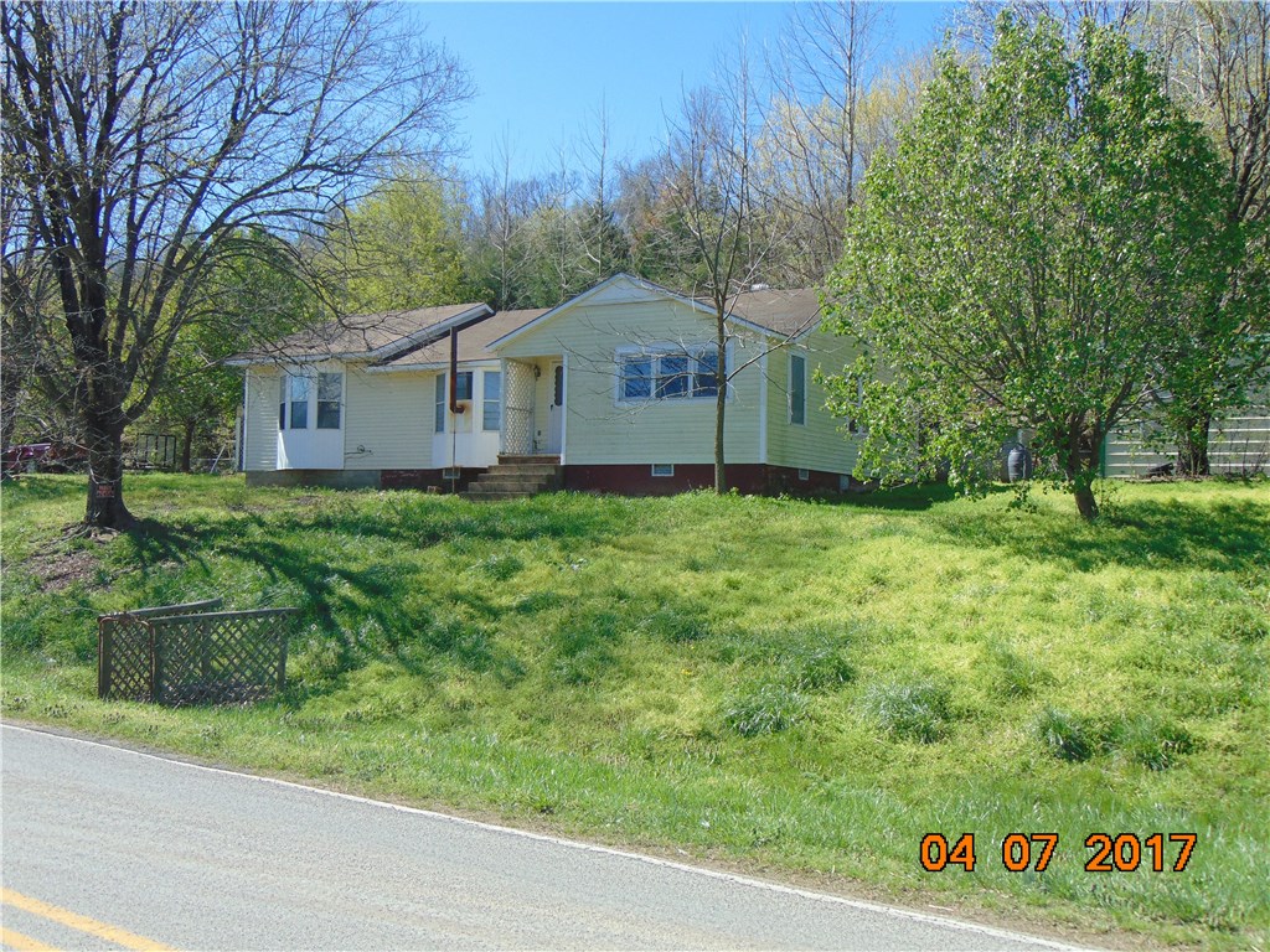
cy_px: 476
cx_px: 635
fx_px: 1284
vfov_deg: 40.7
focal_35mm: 35
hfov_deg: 52.6
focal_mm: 6.3
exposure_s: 1/640
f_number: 3.2
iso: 80
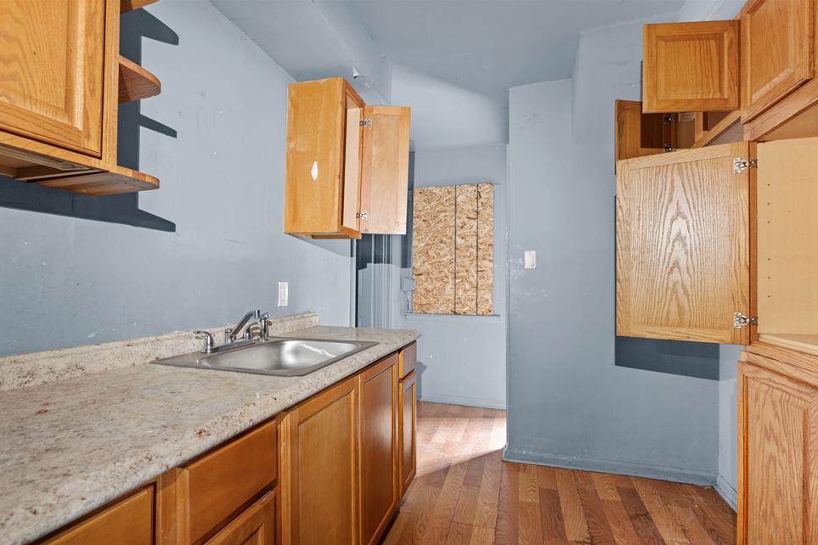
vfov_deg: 70.4
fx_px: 386
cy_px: 289
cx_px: 393
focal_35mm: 17
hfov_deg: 93.2
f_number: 8
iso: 1000
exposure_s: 8
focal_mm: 16
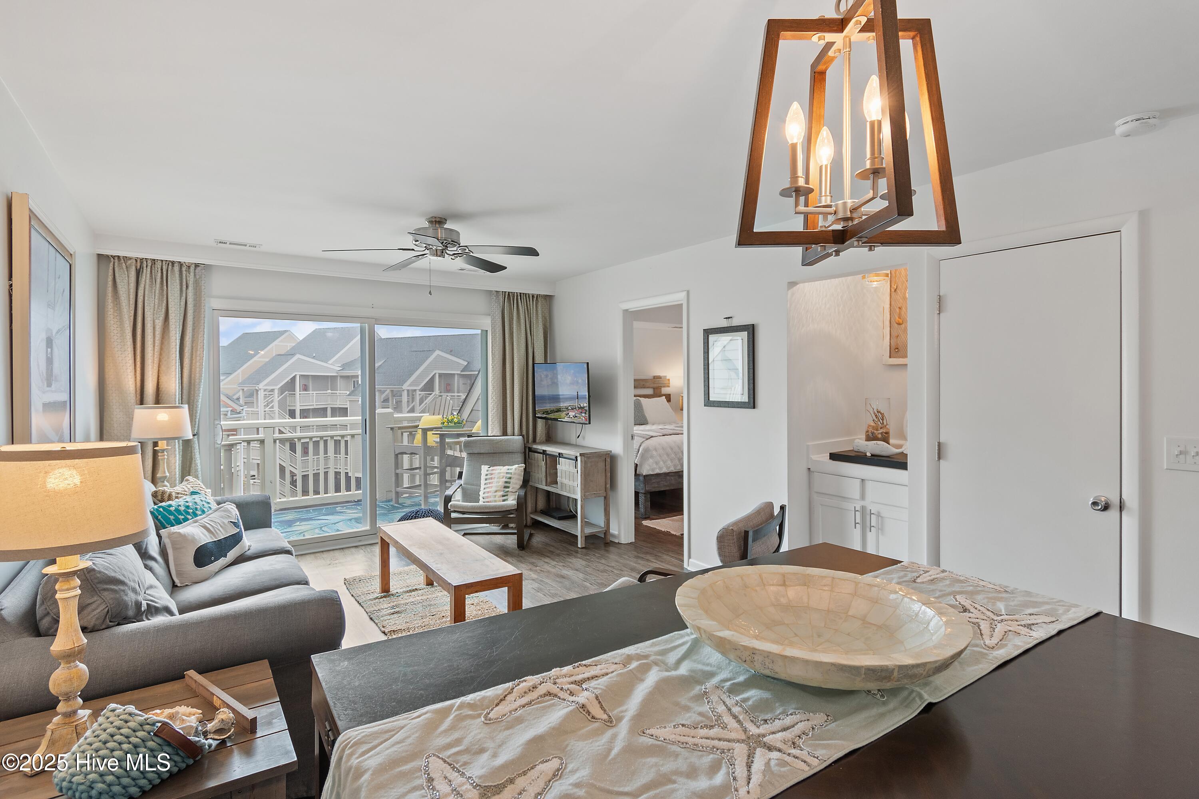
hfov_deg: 93.3
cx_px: 600
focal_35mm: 17
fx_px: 566
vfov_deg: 70.4
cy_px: 400
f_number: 4.8
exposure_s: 1/6
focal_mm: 11.5
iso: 100
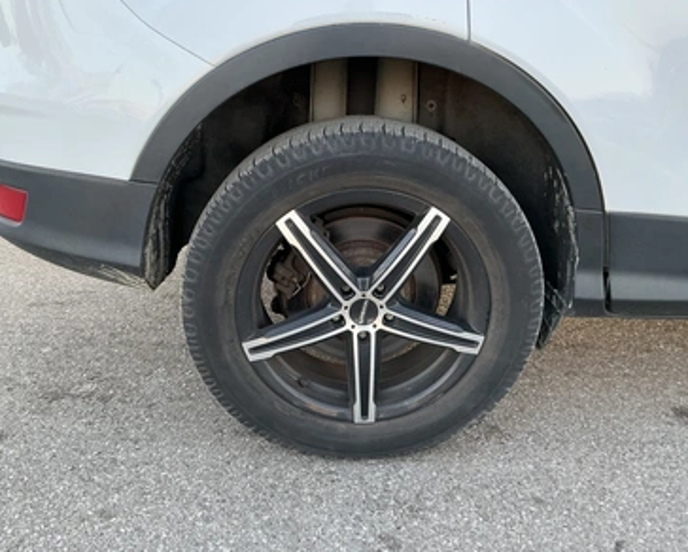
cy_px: 272
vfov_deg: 48.6
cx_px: 350
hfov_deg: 58.7
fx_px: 612
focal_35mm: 30
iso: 50
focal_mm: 3
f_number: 1.8
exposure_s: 1/122
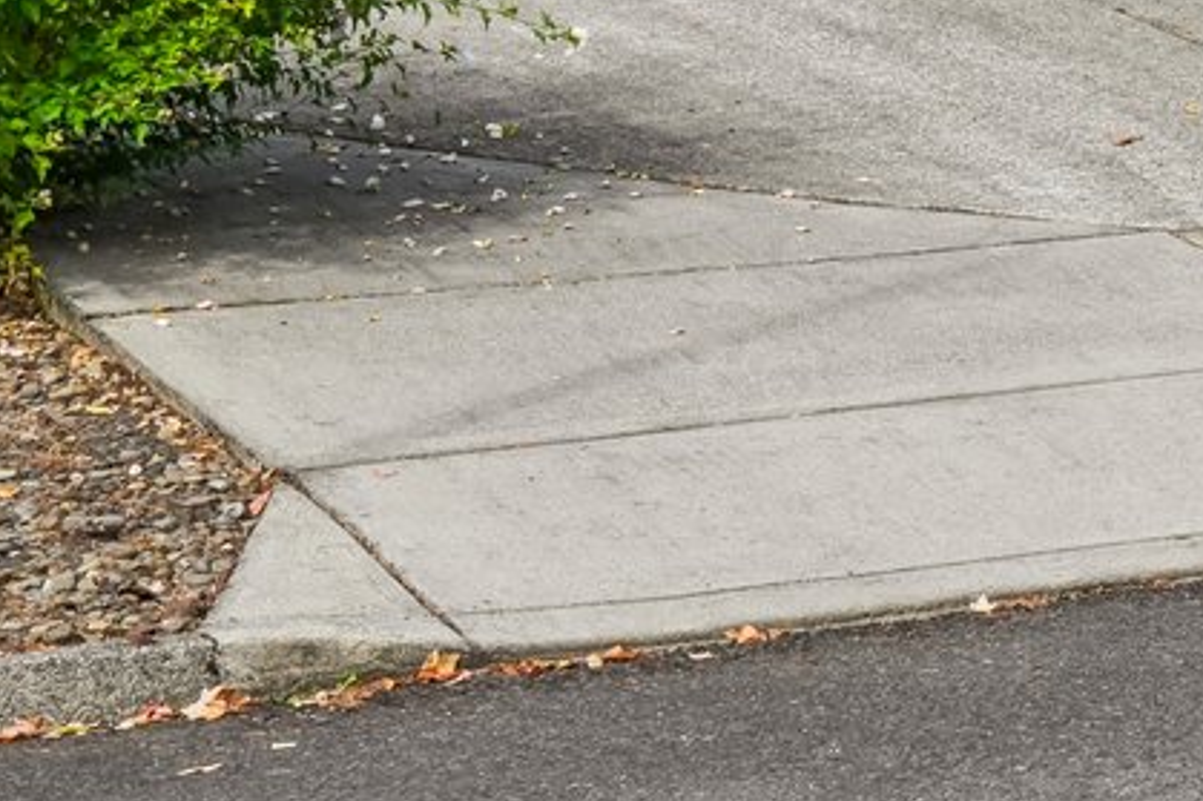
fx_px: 5712
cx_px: 2679
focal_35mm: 171
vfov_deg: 7.9
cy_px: -421
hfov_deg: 10.6
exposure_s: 1/800
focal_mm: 35
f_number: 8
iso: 400
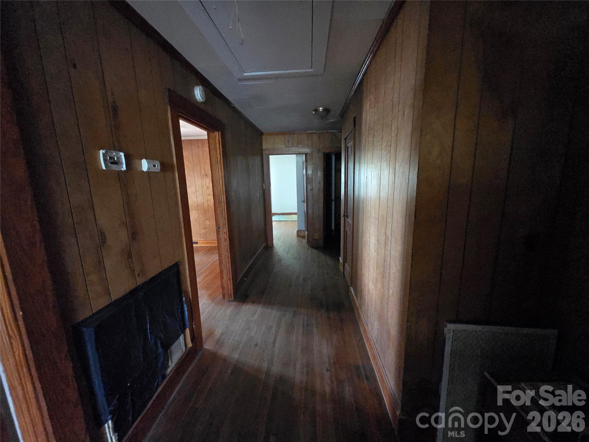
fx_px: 221
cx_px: 294
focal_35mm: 13
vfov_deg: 89.9
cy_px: 221
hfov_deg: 106.2
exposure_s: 1/24
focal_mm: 1.7
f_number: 2.2
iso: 1600
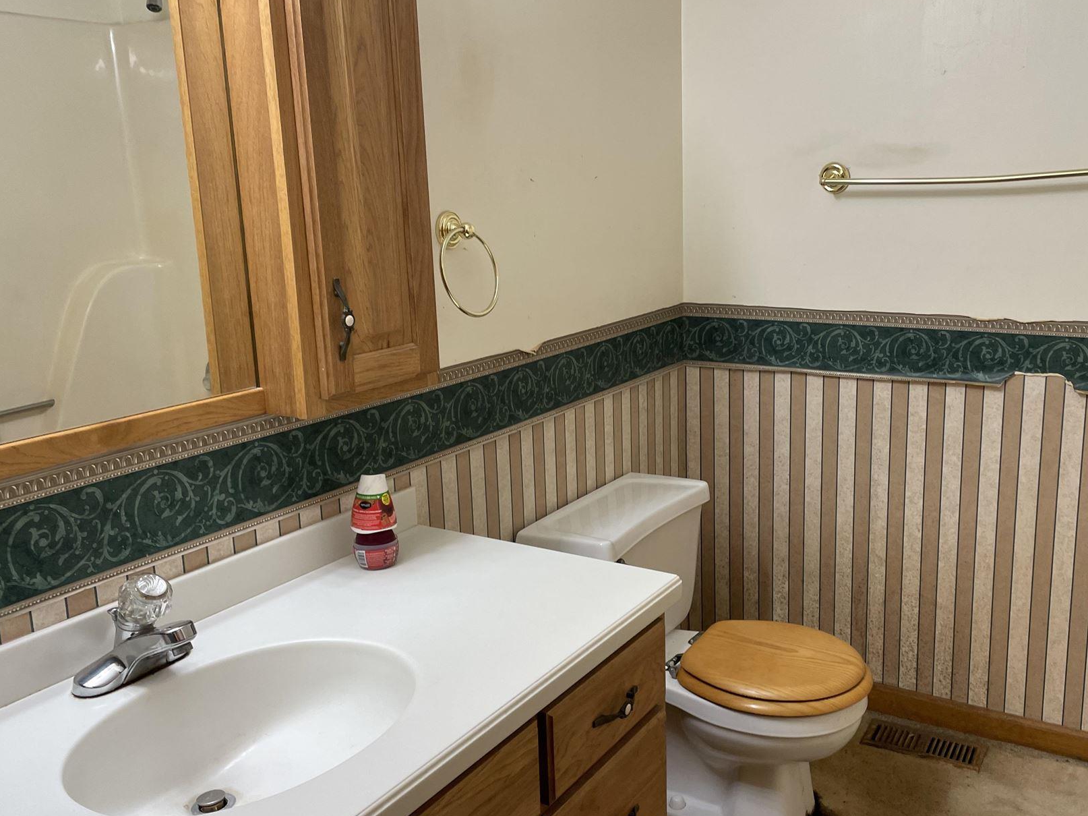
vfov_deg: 42.9
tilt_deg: -12.7
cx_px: 635
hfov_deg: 55.1
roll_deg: -0.4
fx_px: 1037
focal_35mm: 33
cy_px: 435
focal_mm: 4.2
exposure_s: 1/60
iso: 64
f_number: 1.6
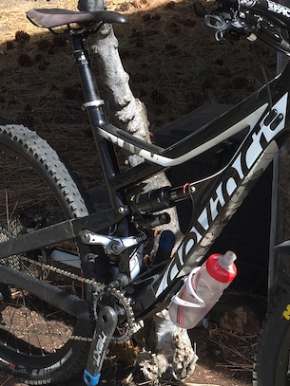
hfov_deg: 19.6
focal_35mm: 73
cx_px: 280
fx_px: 816
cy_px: 289
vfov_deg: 26.3
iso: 32
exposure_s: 1/399
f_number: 2.2
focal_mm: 4.15
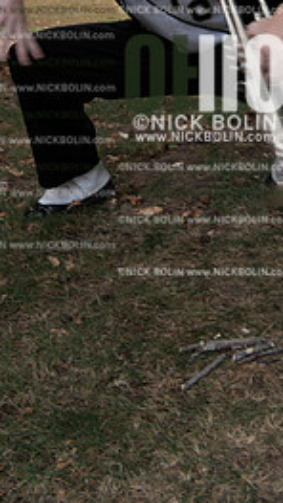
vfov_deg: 30.1
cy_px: 88
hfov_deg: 17.7
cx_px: 205
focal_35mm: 68
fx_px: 907
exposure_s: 1/100
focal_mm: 38
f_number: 8
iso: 500
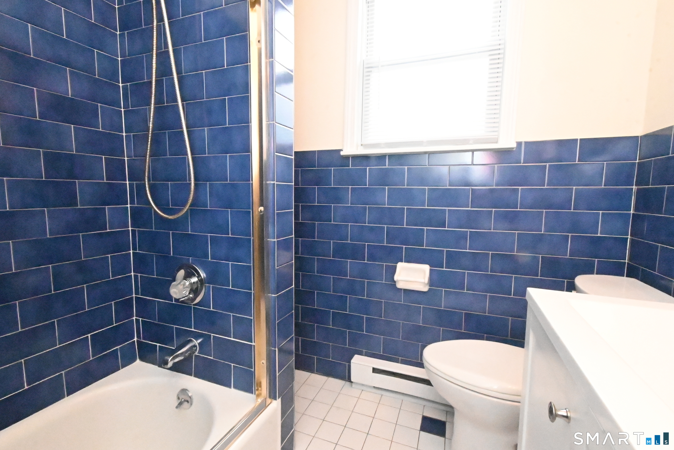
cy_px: 225
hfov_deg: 100.4
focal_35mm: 15
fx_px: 281
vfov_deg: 77.3
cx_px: 337
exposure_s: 1/160
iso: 51200
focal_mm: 10
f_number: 20
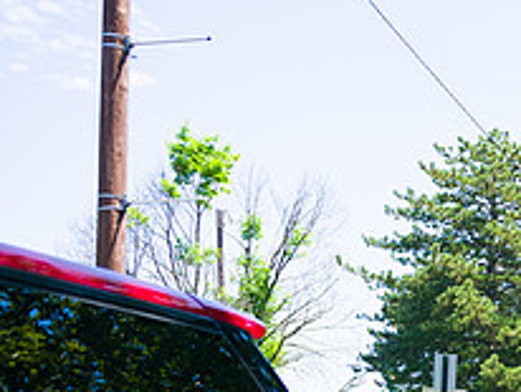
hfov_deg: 23.6
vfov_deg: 19.2
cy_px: 454
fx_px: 1100
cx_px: 673
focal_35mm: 73
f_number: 5
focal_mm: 27
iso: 200
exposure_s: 1/1250
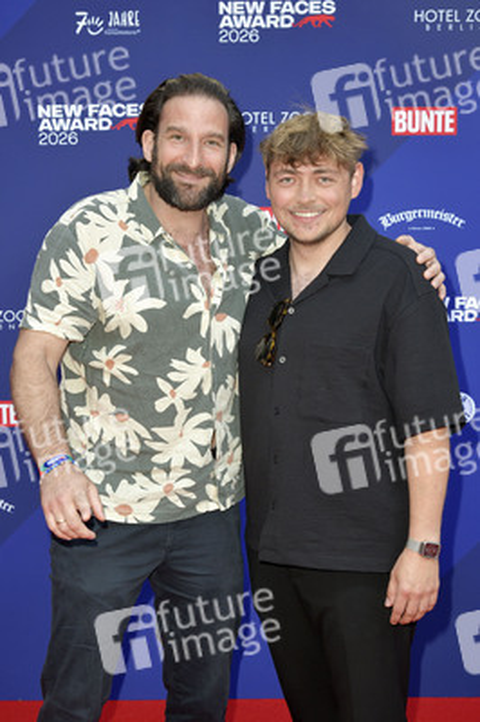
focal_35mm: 48
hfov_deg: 28.0
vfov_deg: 41.1
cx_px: 240
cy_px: 361
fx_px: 962
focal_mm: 48
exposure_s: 1/200
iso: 640
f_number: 6.3
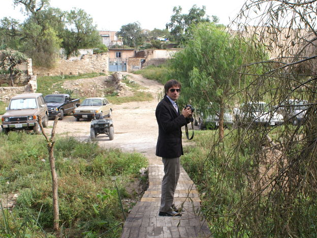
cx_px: 191
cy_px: 132
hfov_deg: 39.5
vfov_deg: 30.2
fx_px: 440
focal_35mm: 48
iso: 100
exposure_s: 1/160
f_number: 6.3
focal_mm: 26
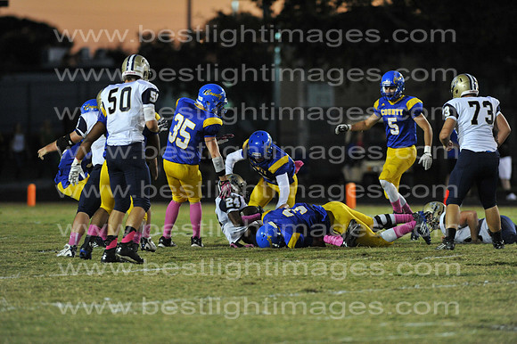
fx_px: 4306
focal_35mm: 300
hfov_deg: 6.9
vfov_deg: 4.6
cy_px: 172
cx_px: 258
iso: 5000
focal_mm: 300
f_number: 4
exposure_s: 1/500
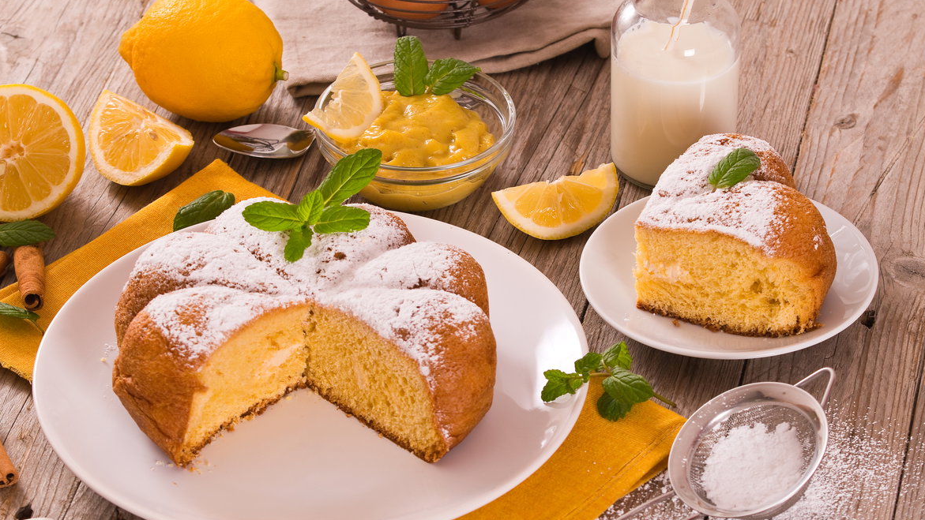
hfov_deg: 16.3
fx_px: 3238
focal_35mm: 132
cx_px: 460
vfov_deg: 9.2
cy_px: 294
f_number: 8
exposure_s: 1/125
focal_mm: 82
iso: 200
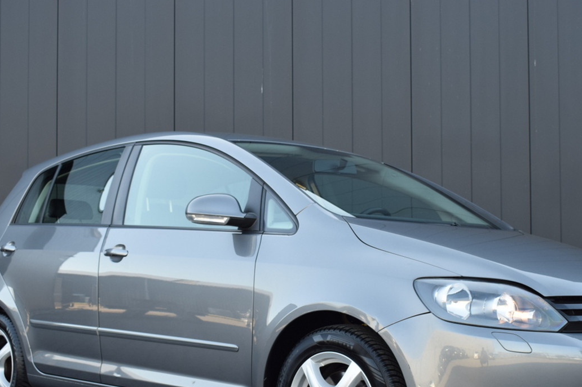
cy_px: 262
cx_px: 330
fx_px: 921
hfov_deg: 35.0
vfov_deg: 23.6
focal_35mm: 57
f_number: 6.3
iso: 400
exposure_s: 1/160
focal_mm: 28
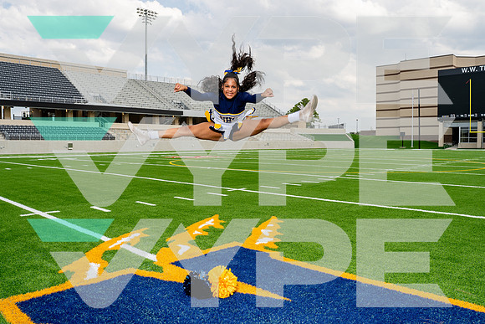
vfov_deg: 44.9
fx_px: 392
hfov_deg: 63.5
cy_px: 162
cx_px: 242
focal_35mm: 29
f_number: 8
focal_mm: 27
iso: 100
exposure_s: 1/250
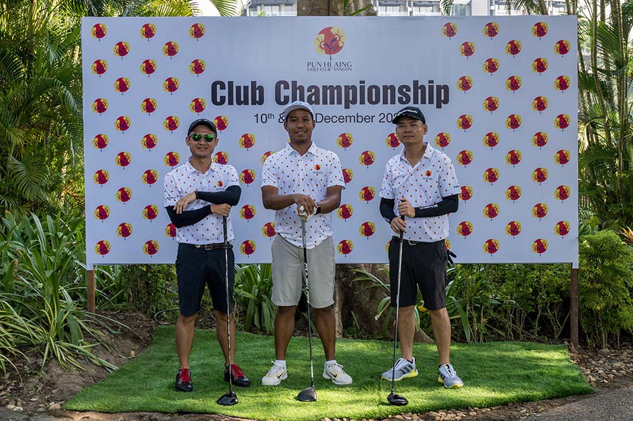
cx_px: 316
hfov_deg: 51.9
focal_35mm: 37
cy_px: 210
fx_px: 650
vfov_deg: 35.9
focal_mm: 37
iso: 1000
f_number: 6.3
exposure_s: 1/400
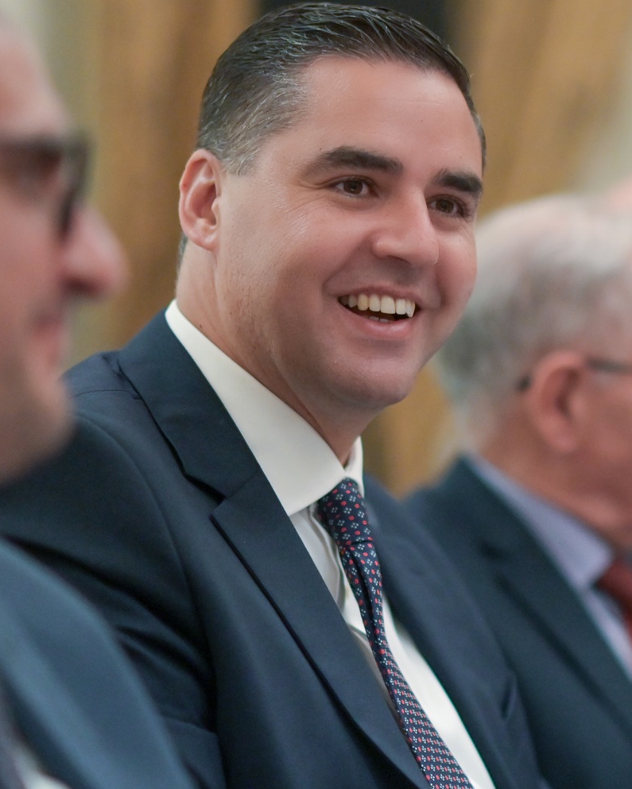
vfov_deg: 10.7
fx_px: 4207
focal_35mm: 180
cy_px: 395
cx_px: 587
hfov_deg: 8.6
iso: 2500
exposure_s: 1/320
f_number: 1.4
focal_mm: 85
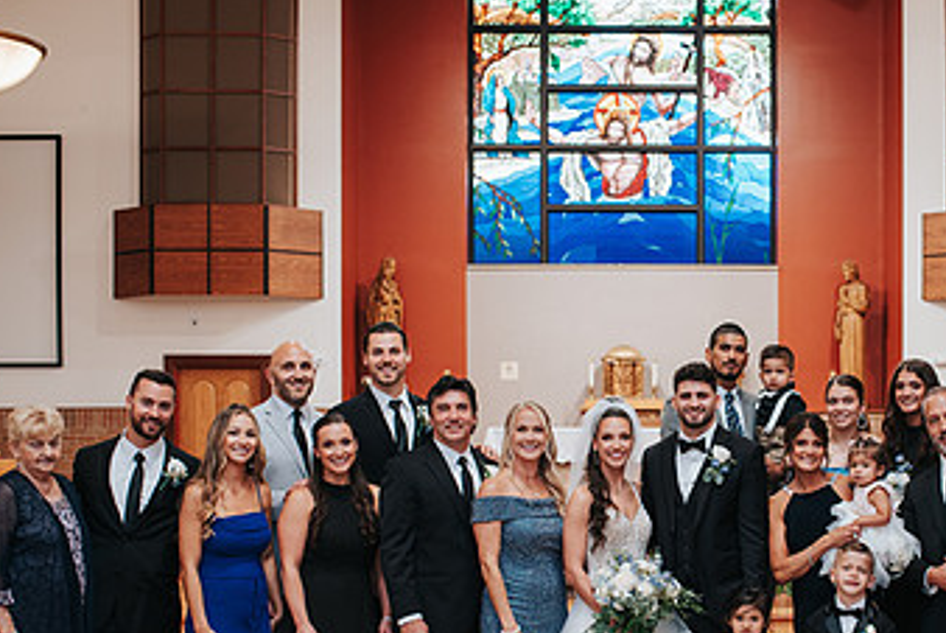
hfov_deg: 31.9
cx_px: 679
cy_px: 522
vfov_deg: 21.6
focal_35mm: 62
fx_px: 1631
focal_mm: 35
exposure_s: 1/125
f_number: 2.8
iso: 900
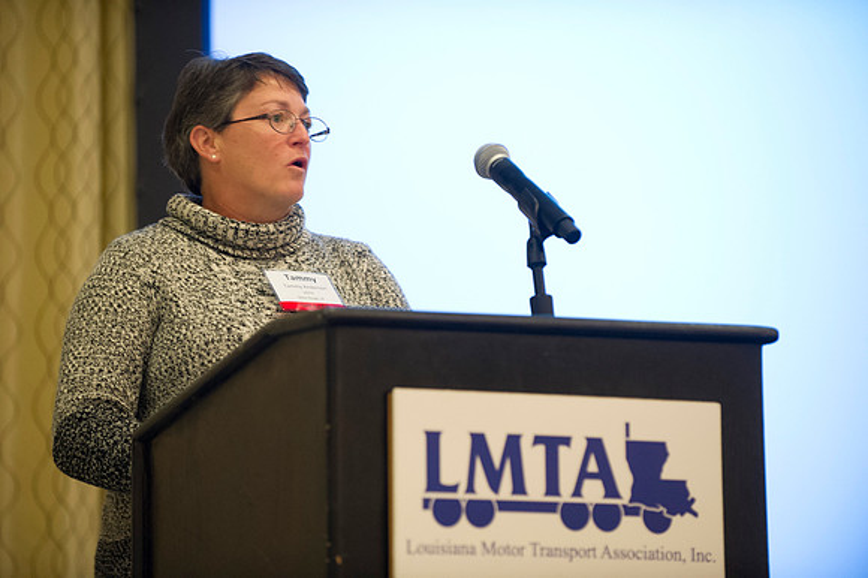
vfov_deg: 8.6
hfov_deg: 12.8
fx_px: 3855
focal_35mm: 160
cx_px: 434
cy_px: 289
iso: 3200
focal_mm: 160
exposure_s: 1/60
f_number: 2.8
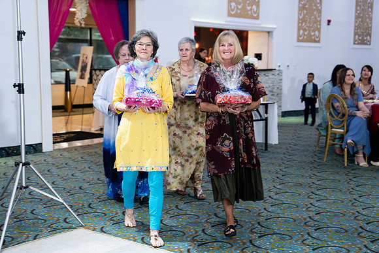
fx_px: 590
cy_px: 126
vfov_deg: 24.2
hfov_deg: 35.6
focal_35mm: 56
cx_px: 190
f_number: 3.2
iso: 2000
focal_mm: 56
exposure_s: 1/125
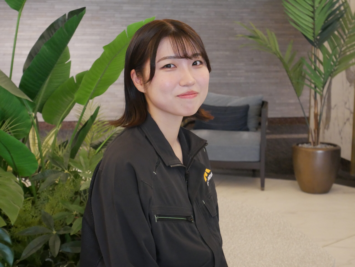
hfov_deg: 30.3
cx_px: 178
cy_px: 134
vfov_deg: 22.9
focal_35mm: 64
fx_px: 657
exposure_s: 1/25
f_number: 5.6
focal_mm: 32
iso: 3200
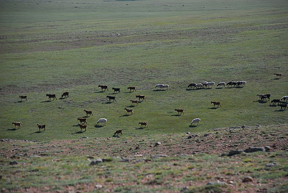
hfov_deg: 11.4
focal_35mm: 180
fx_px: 1442
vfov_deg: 7.7
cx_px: 144
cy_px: 96
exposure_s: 1/1600
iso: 400
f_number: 5.6
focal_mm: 120
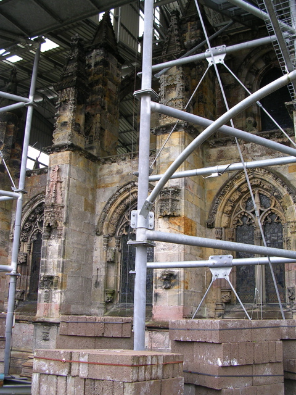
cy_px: 198
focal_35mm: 38
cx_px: 148
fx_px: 433
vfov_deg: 49.0
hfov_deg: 37.7
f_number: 2.8
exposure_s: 1/57.1
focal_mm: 5.8
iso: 50
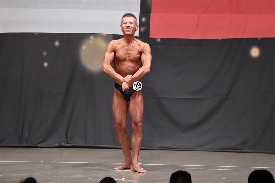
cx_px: 138
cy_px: 92
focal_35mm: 225
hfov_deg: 9.2
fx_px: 1718
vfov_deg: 6.1
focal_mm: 150
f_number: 5.6
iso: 6400
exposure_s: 1/400
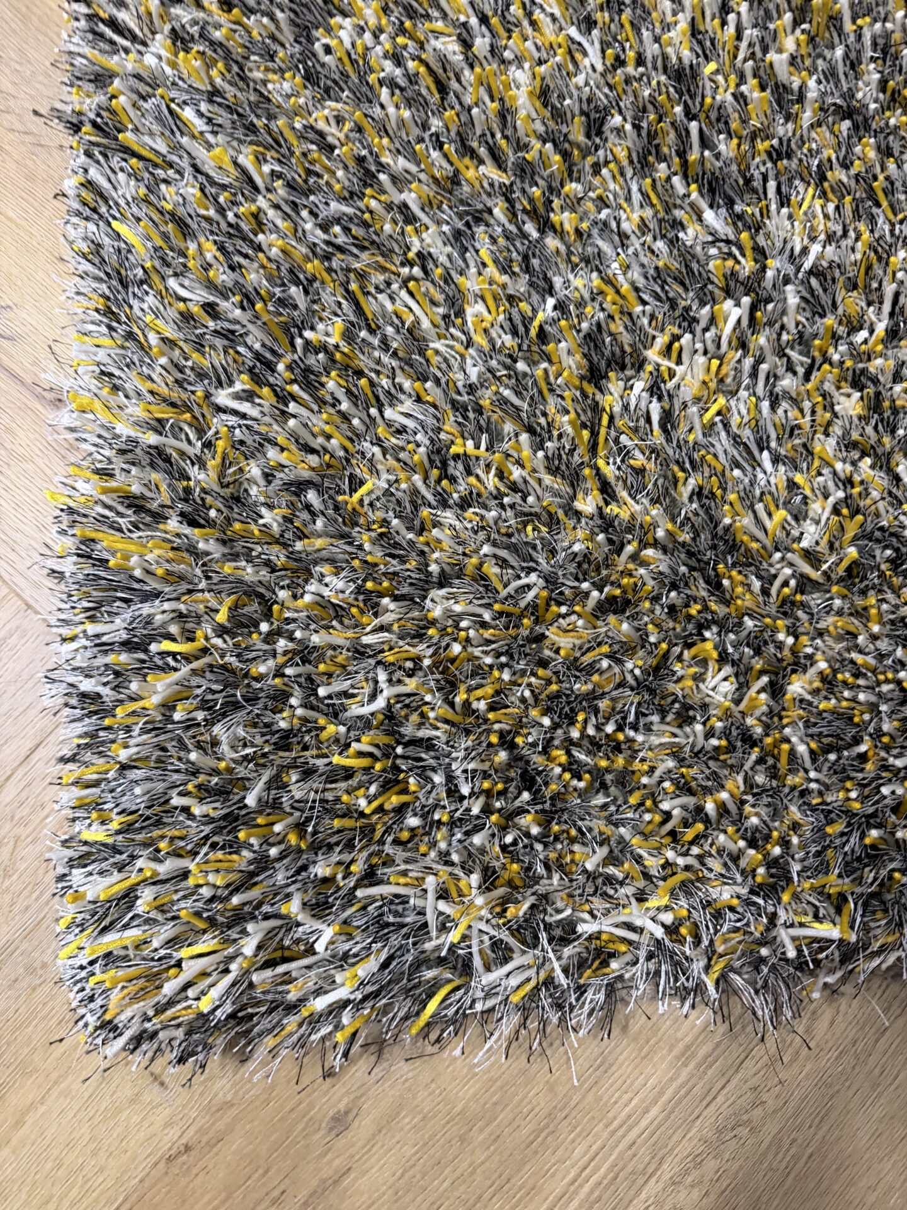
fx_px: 838
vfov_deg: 71.6
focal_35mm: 24
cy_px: 605
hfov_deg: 56.8
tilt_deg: -81.0
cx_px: 454
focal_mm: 6.76
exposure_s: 1/50
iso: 500
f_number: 1.78
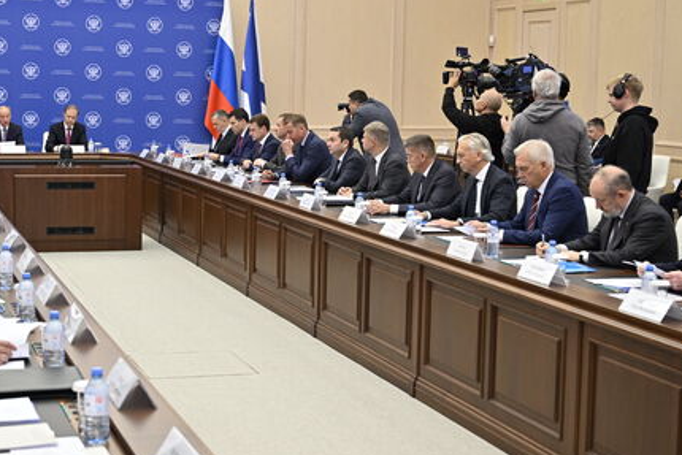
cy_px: 211
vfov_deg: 20.3
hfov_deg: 29.8
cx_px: 217
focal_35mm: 67
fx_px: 1270
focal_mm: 48
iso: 1000
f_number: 4.5
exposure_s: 1/400
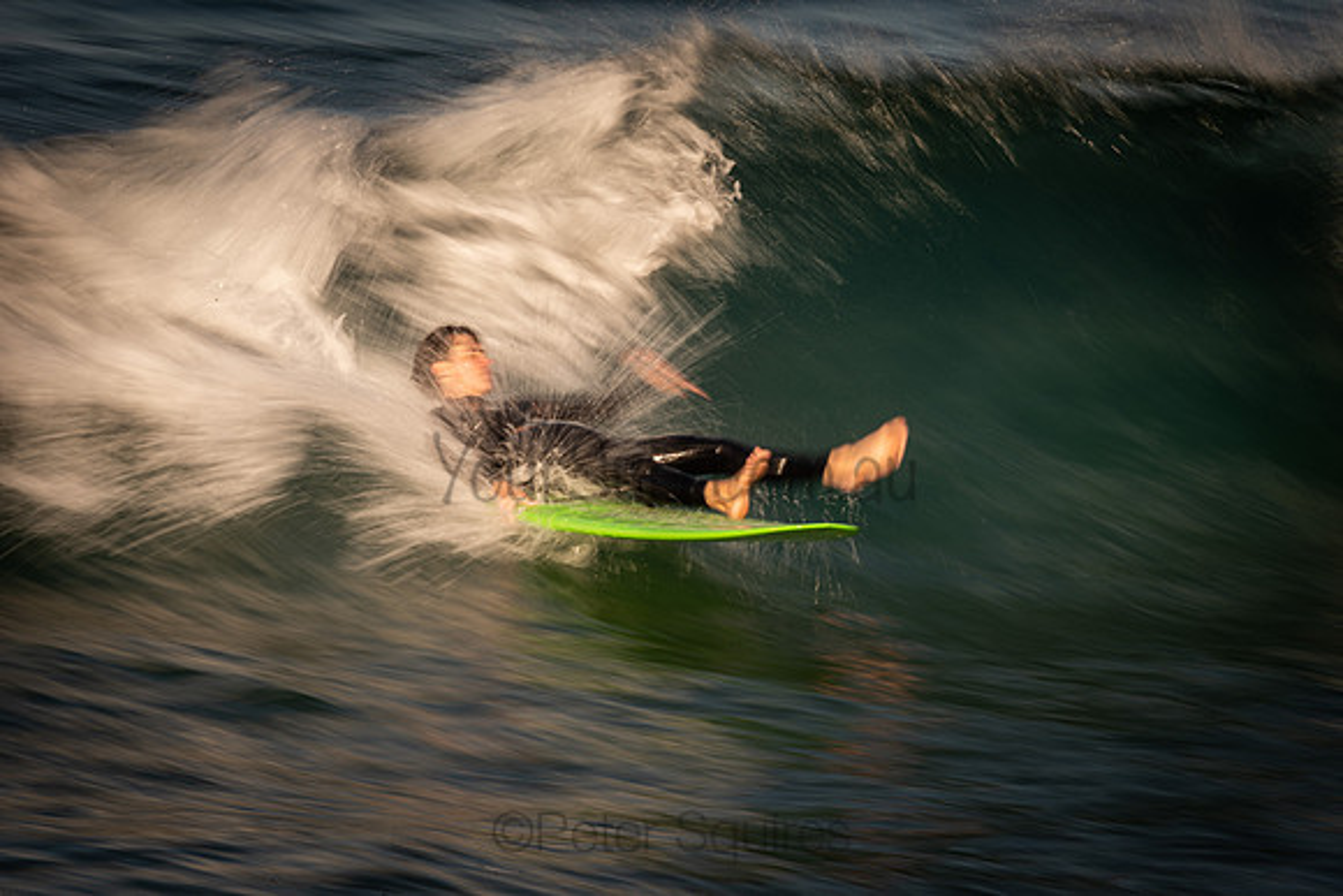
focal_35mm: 390
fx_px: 14552
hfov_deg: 5.3
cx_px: 672
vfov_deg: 3.5
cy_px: 448
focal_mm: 390
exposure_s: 1/13
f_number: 32
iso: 64
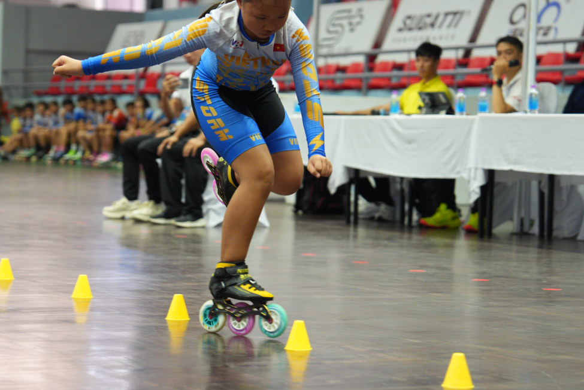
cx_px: 283
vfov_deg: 11.8
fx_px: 1883
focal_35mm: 116
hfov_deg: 17.6
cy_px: 160
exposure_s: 1/400
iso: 1600
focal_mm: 70
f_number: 2.8
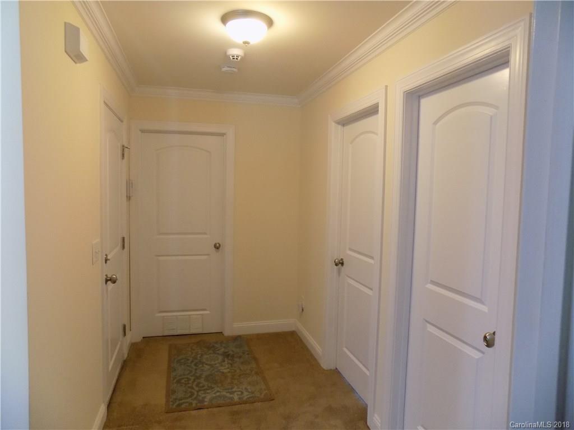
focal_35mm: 23
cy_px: 215
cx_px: 287
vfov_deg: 58.9
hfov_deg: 73.9
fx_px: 381
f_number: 3.1
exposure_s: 1/30
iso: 360
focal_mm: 4
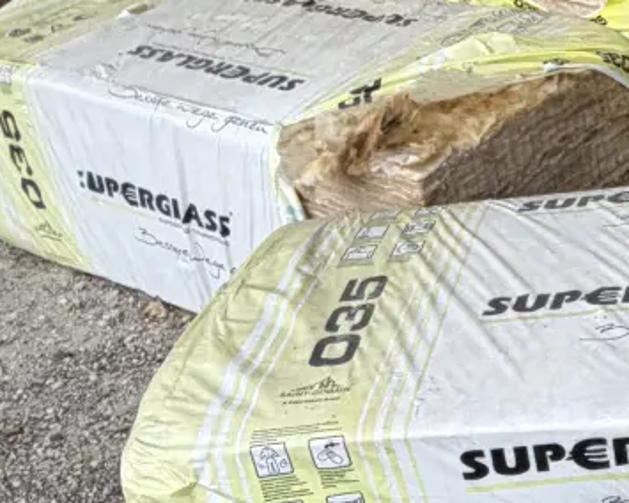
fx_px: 1378
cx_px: 912
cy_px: 241
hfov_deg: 21.9
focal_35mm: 74
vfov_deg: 20.7
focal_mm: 2.22
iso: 40
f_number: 2.2
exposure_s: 1/137
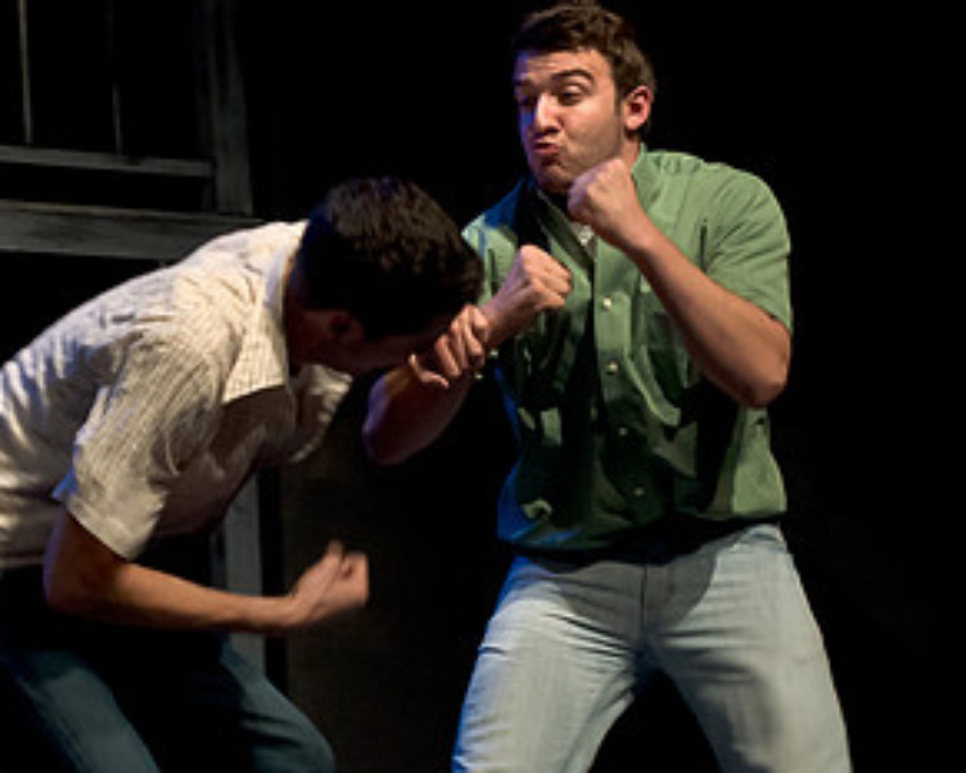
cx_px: 332
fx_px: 2801
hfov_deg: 19.5
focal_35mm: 98
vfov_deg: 15.7
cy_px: 290
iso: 3200
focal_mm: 35
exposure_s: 1/100
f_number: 2.8
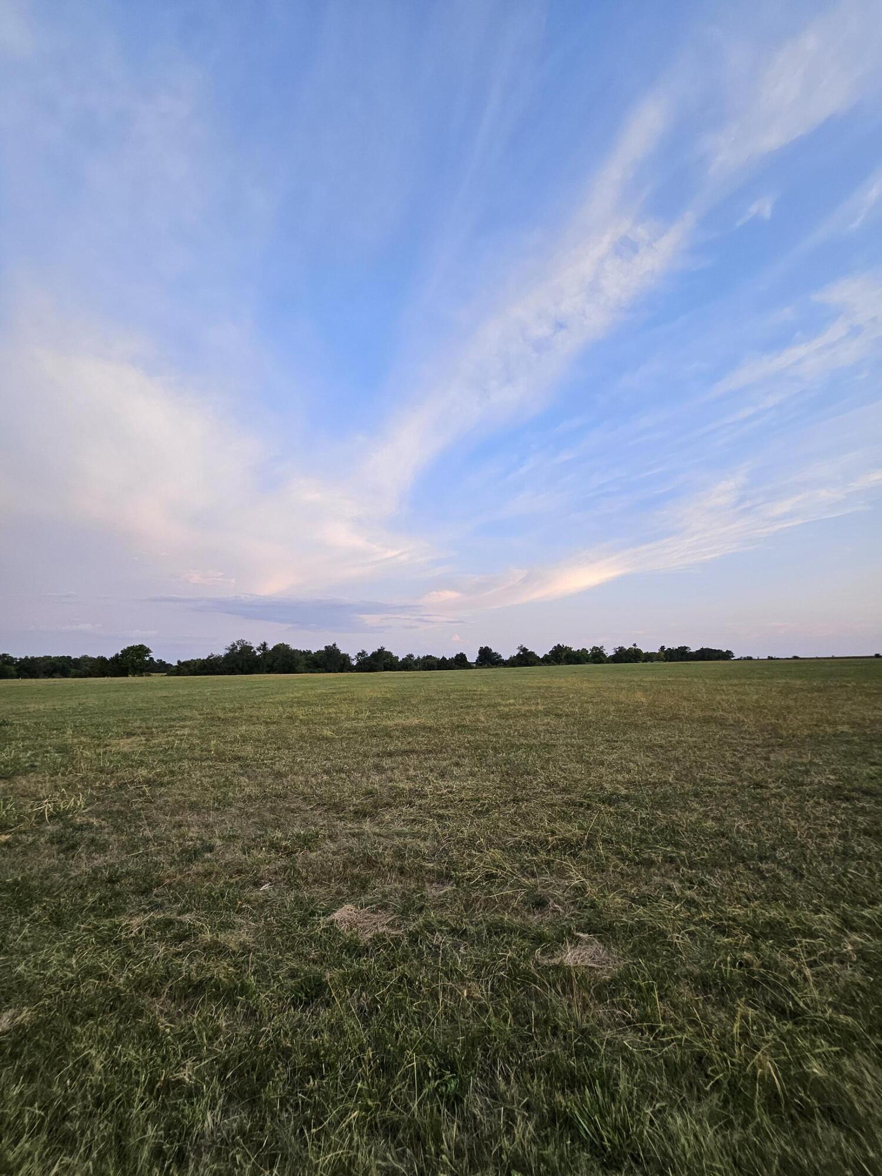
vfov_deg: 106.2
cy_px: 588
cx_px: 441
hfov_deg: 89.9
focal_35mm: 13
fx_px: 442
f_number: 2.2
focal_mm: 1.74
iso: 50
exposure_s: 1/120
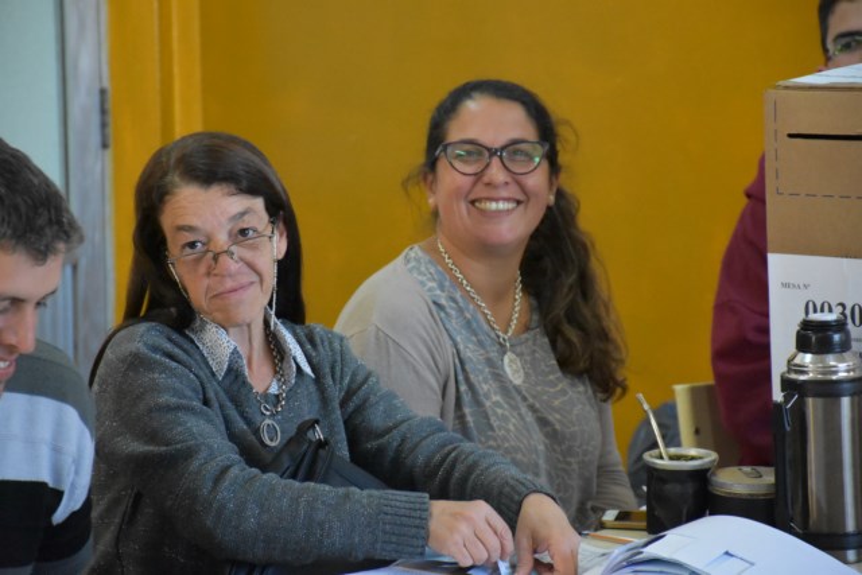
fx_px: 3772
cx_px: 431
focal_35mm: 158
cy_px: 288
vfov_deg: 8.7
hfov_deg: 13.0
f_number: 5.6
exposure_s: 1/250
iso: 8000
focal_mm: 105
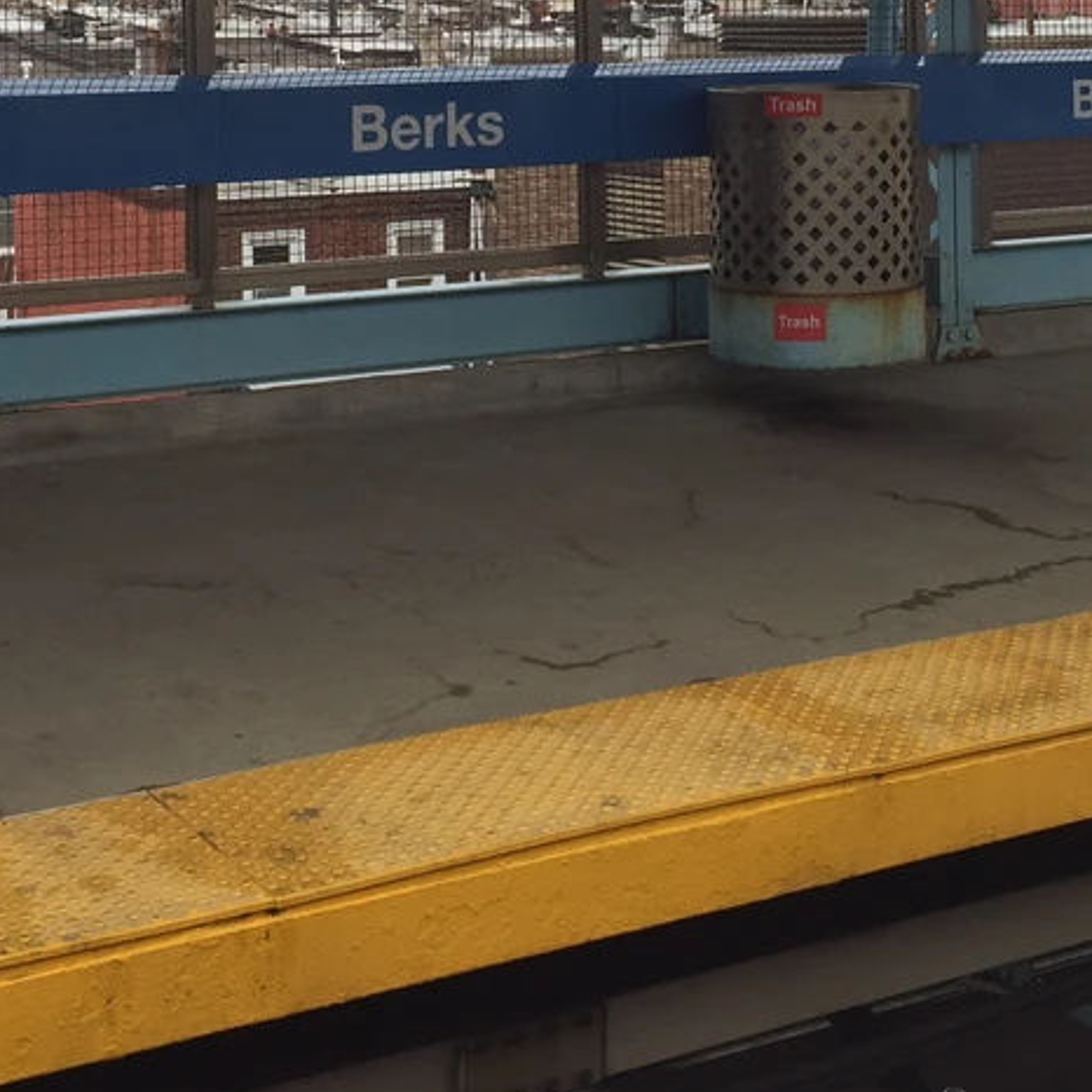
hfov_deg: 26.1
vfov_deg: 25.1
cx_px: 609
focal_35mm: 66
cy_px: 61
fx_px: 2356
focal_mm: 4.15
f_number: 2.2
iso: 32
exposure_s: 1/165
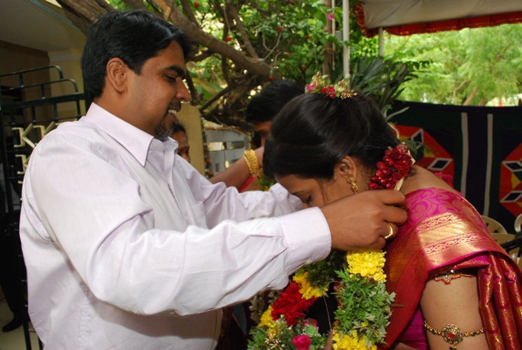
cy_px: 175
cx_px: 261
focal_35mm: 27
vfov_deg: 48.0
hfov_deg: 67.3
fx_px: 392
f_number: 7.1
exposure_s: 1/60
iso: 800
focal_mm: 18
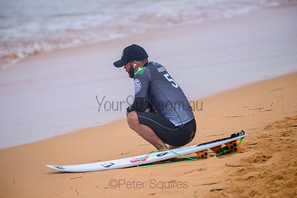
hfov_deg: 4.1
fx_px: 4127
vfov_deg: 2.8
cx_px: 148
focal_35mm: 500
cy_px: 99
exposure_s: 1/2000
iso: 400
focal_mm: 500
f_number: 5.6
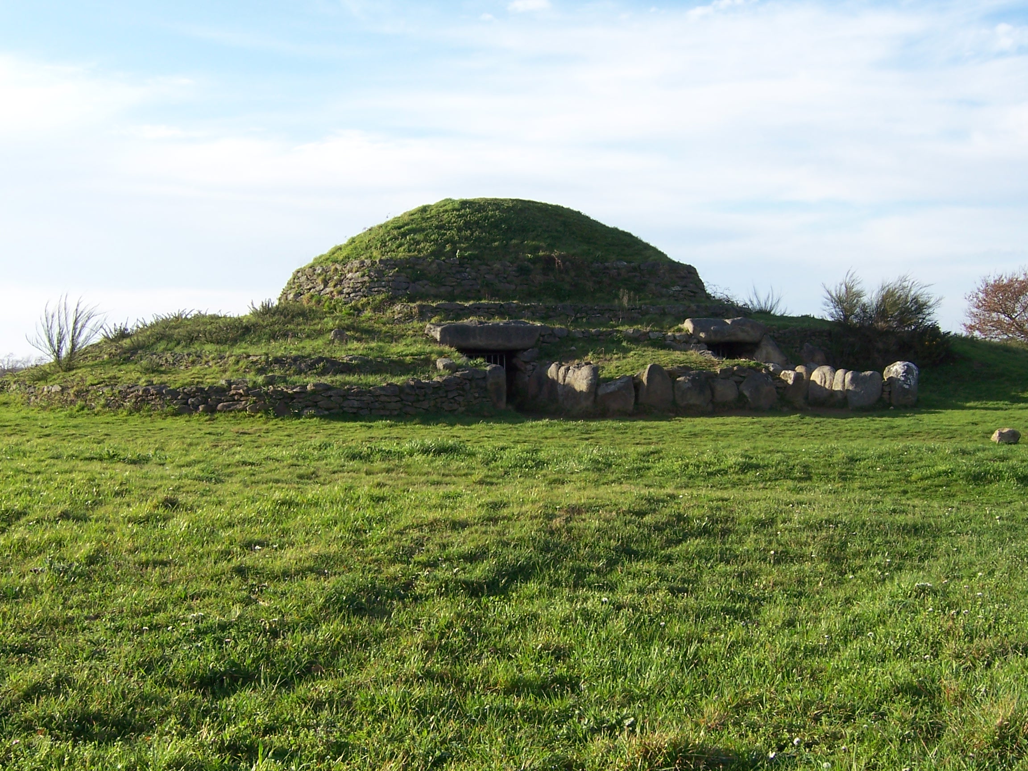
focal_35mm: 44
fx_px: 1307
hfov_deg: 42.9
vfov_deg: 32.9
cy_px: 386
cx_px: 514
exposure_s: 1/180
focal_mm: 7.3
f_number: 5.6
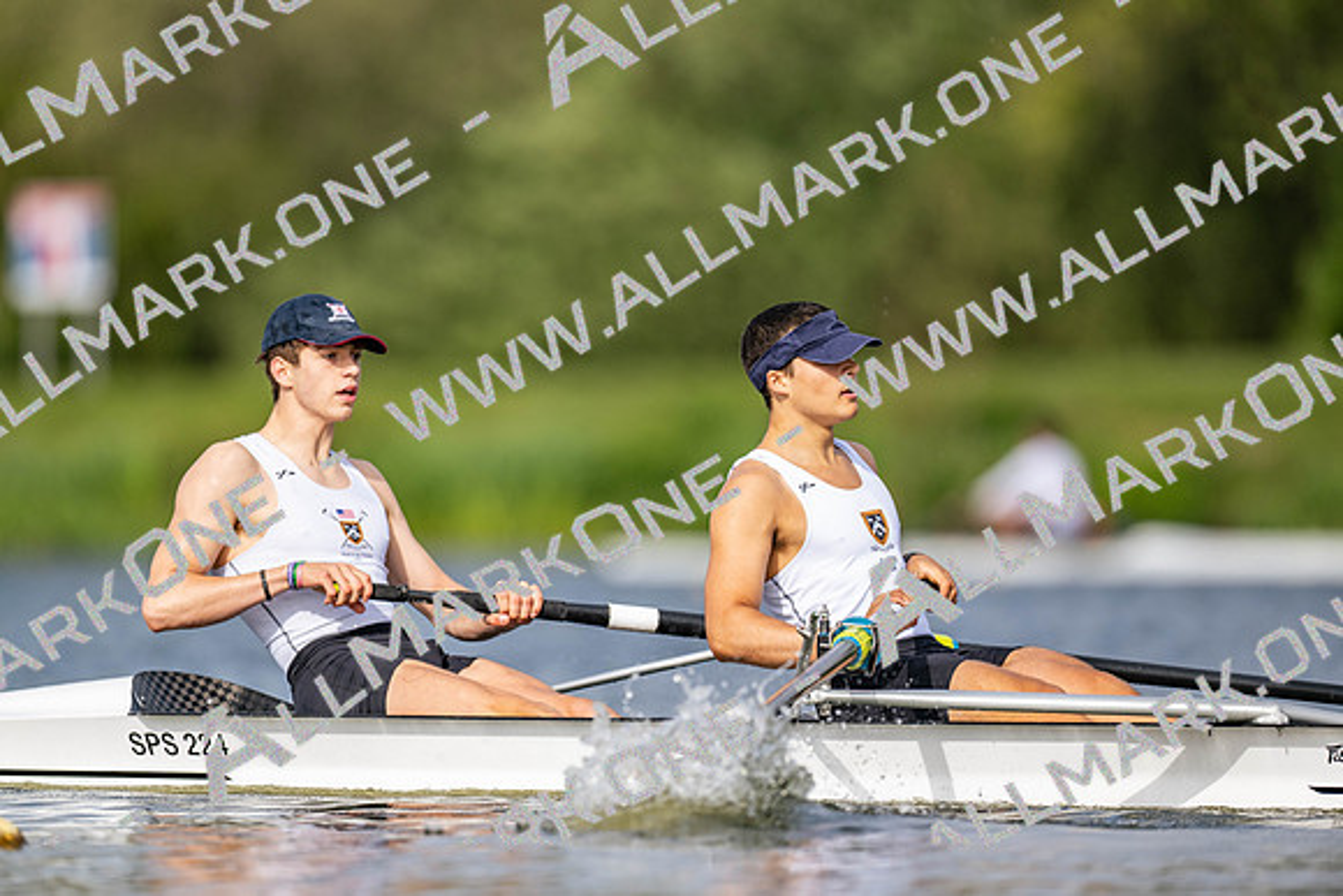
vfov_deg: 2.3
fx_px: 22388
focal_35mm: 600
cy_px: 448
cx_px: 672
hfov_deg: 3.4
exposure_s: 1/2500
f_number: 4
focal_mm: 600
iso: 320
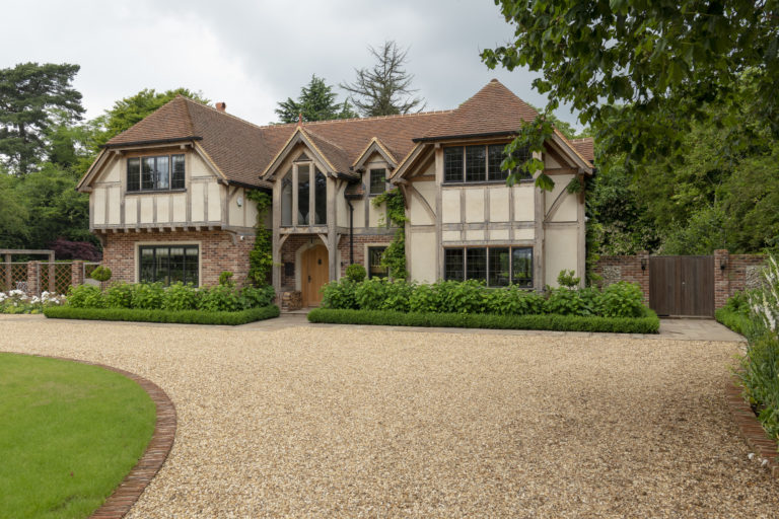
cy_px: 260
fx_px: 584
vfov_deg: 47.9
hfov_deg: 67.4
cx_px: 390
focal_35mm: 27
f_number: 6.3
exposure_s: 1/160
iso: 200
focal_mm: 27
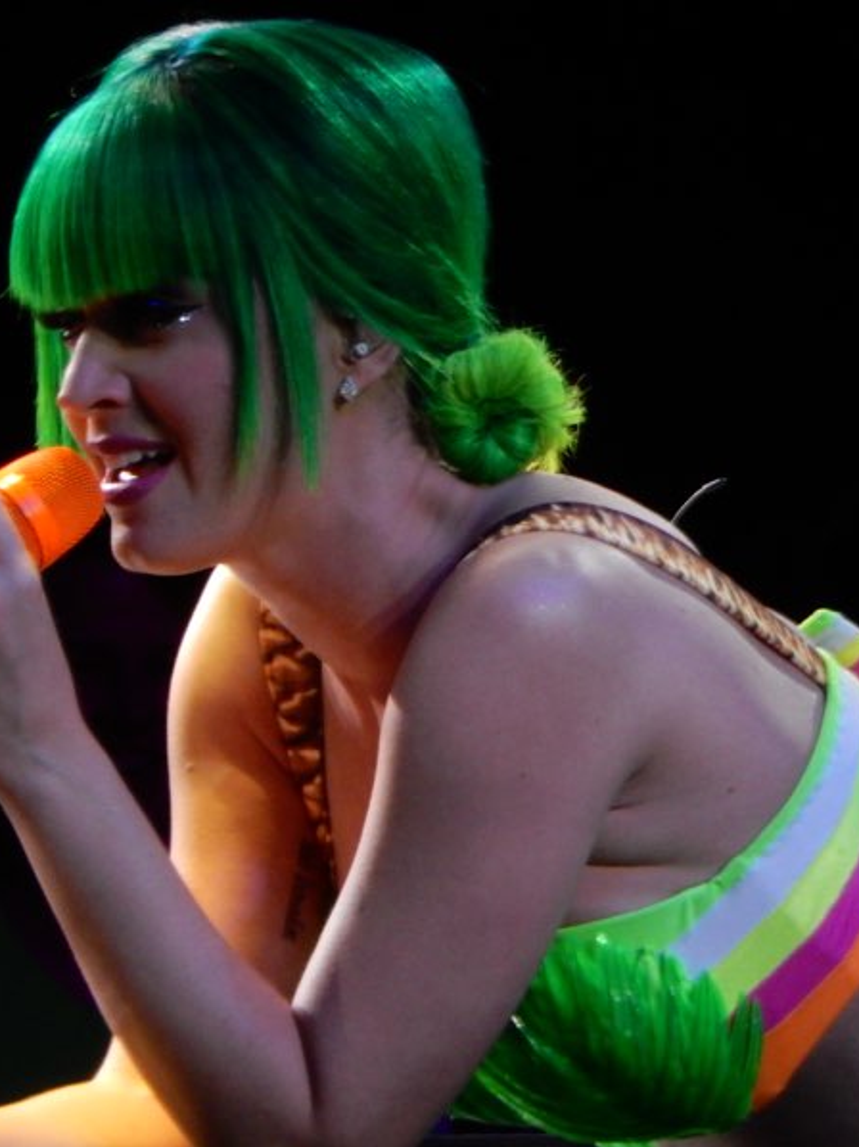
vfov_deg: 2.7
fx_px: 24369
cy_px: 574
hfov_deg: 2.0
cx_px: 546
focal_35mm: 736
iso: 720
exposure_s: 1/125
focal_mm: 99
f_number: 6.3
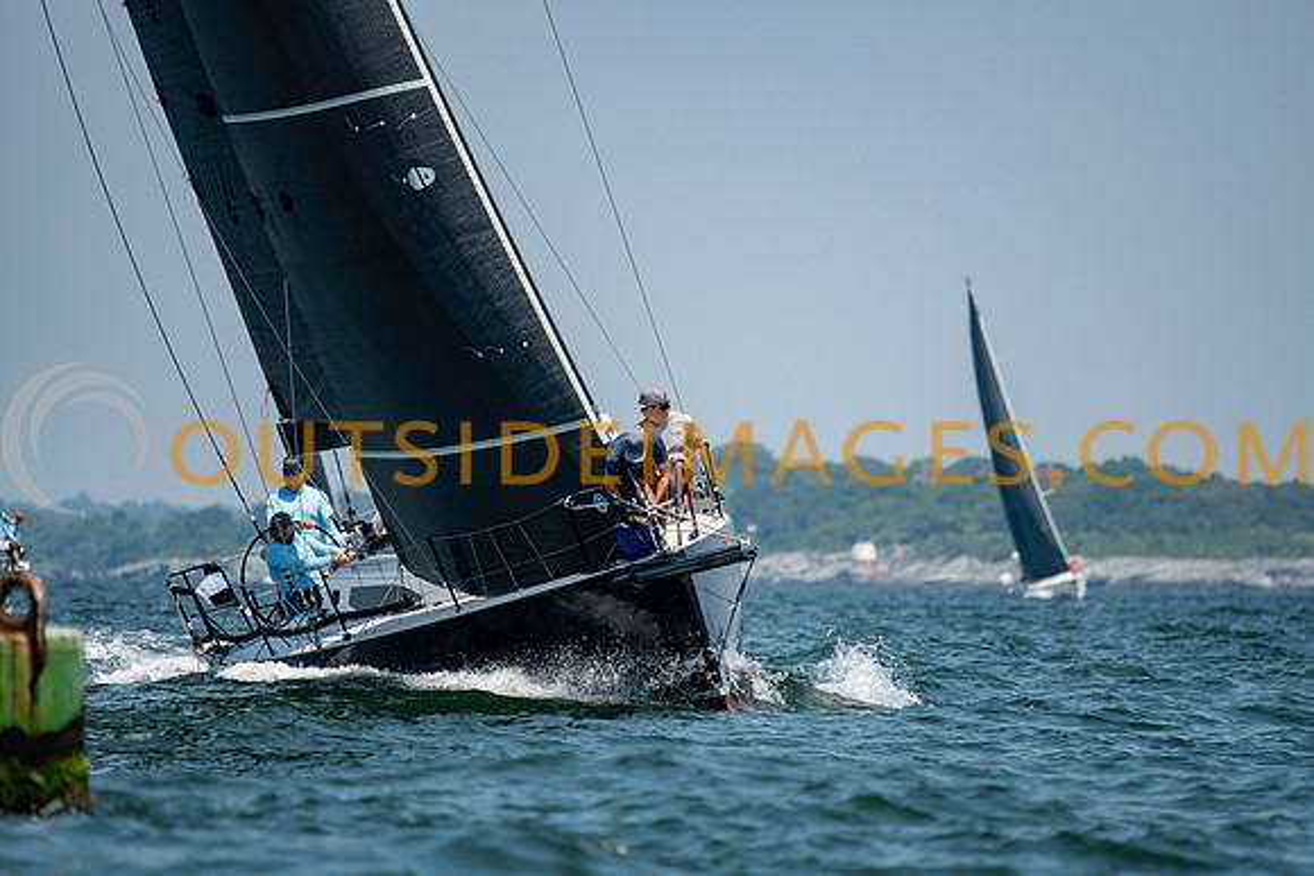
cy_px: 438
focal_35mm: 450
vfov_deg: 3.1
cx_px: 657
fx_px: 16428
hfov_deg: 4.6
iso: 200
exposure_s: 1/3200
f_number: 4
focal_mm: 300
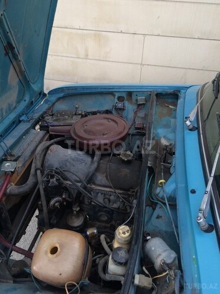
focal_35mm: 29
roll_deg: +0.8
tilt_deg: -38.7
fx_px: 246
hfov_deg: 48.2
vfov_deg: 61.7
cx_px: 110
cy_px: 147
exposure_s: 1/100
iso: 50
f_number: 2.2
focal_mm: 4.15
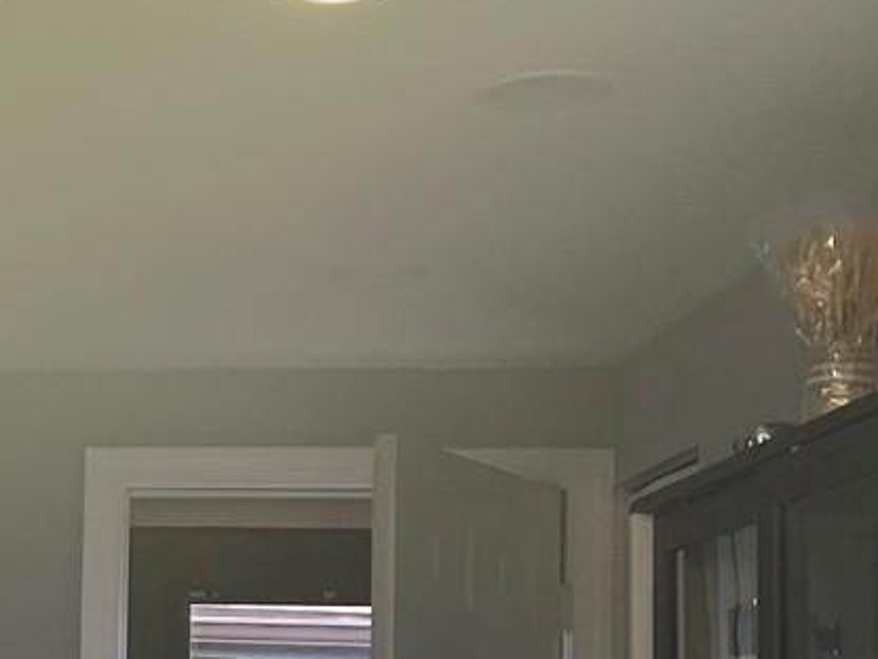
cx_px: -557
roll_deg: -1.8
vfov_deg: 14.5
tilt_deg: +3.6
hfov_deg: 17.1
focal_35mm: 100
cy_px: 663
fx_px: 2536
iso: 50
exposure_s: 1/179
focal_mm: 5.7
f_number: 1.5
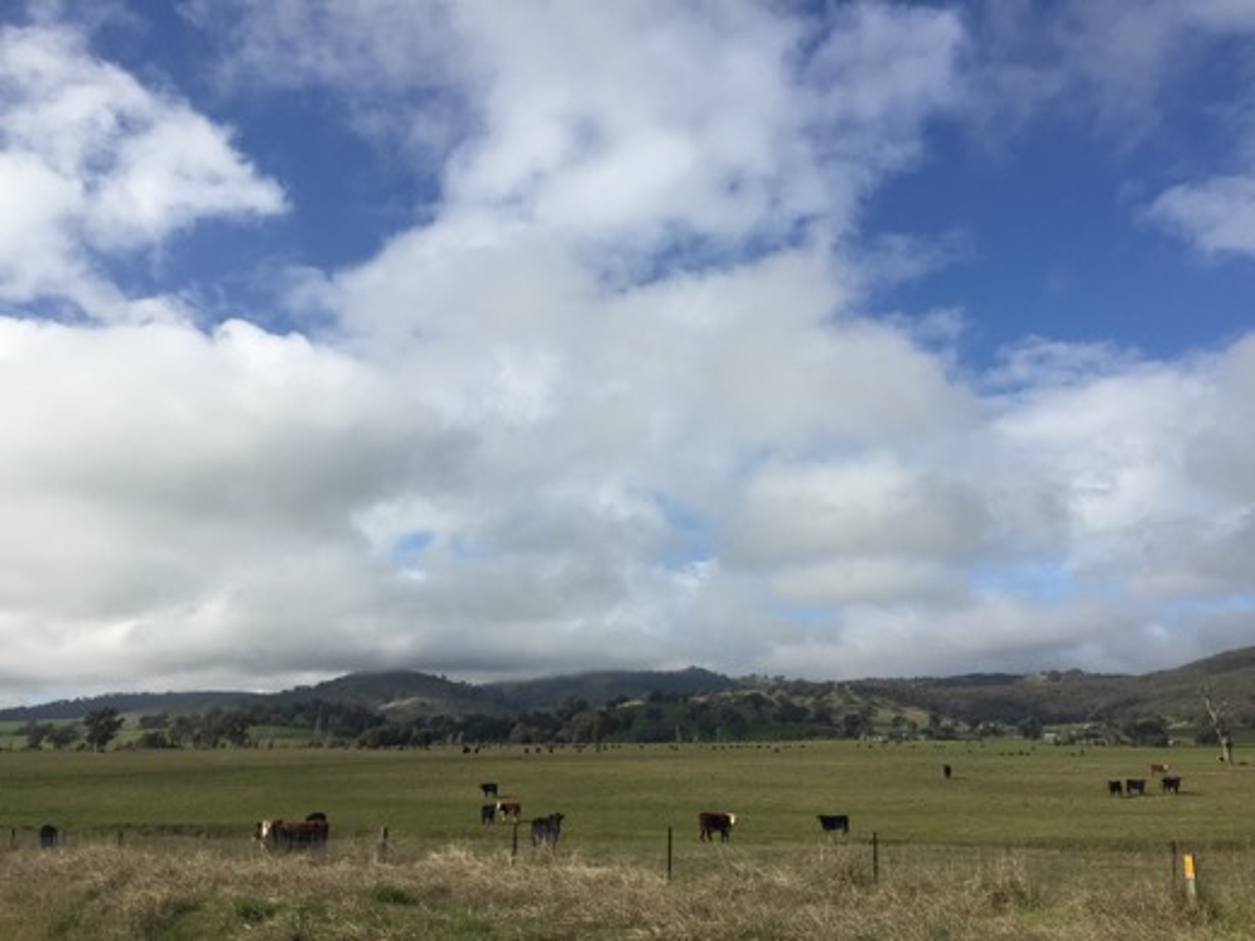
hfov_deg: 61.7
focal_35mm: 29
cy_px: 470
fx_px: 1051
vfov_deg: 48.2
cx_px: 628
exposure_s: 1/3049
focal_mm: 4.15
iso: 32
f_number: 2.2
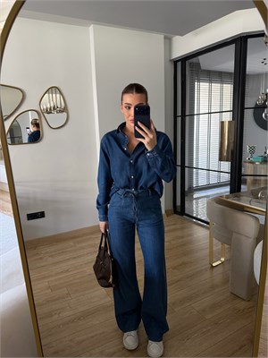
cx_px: 134
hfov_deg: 56.8
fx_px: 248
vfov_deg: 71.6
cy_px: 179
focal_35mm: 24
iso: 200
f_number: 1.78
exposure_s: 1/74
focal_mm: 6.76
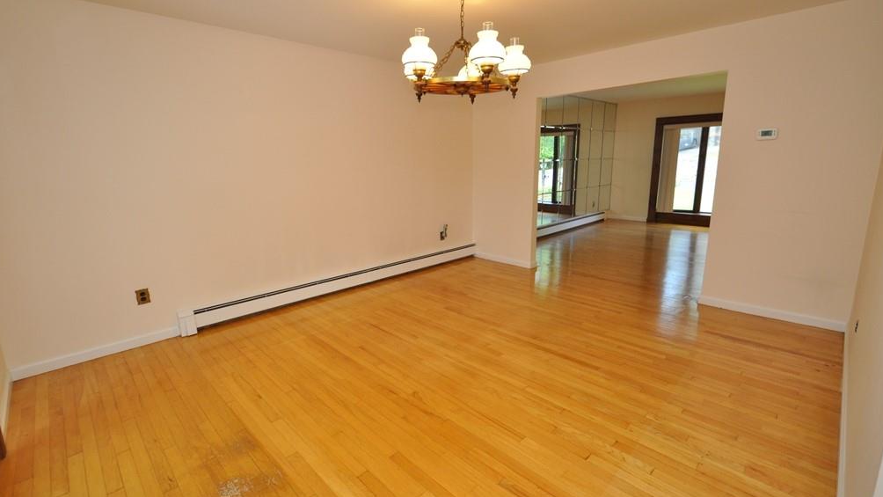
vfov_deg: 67.0
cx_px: 436
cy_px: 228
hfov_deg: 99.4
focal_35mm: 16
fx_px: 375
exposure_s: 1/60
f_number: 4
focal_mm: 10
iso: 640
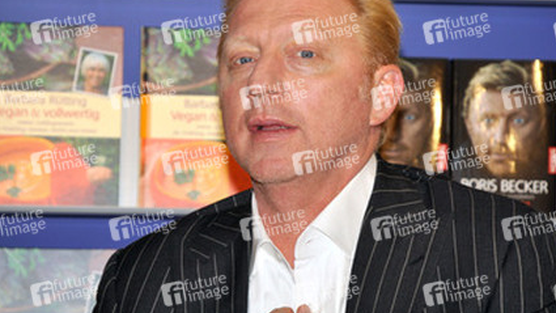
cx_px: 290
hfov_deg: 9.6
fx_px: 3310
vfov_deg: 5.4
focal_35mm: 225
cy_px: 127
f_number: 6.3
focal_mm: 135
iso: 400
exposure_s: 1/160
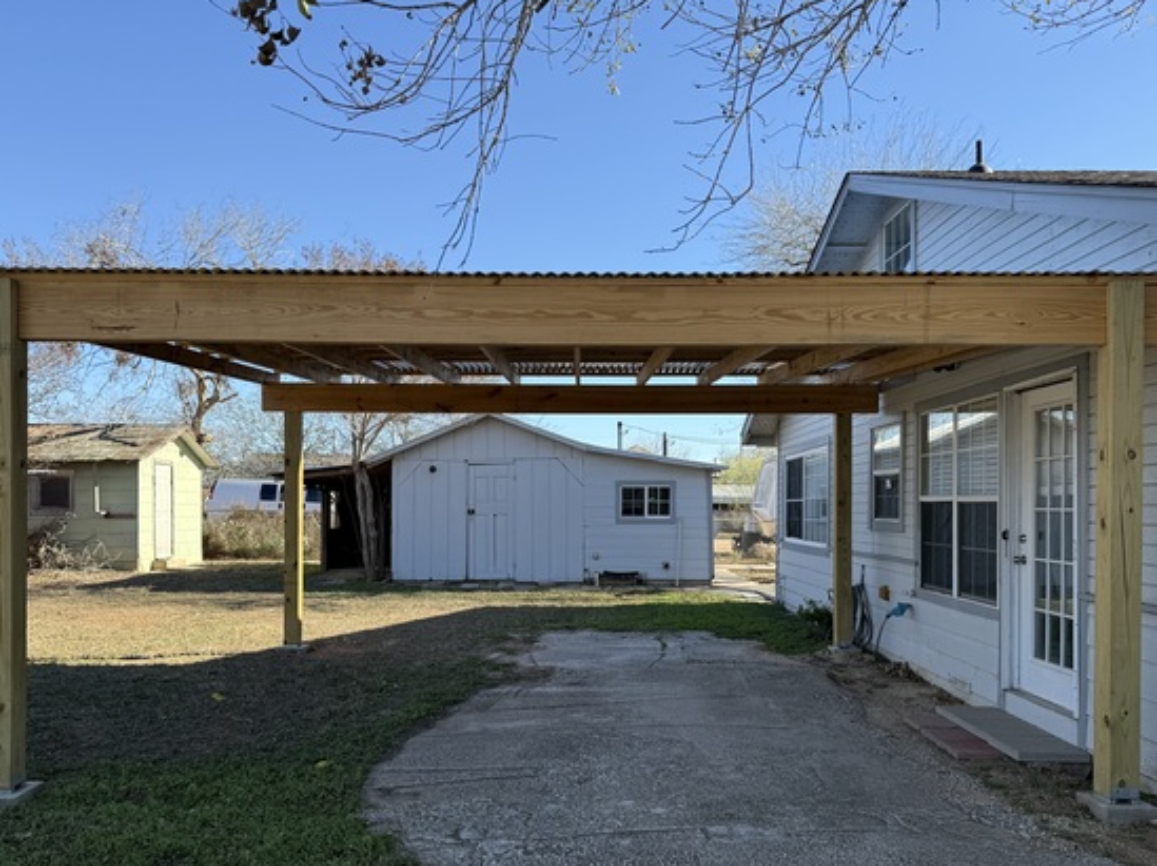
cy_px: 504
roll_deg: -0.7
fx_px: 935
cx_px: 561
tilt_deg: +0.3
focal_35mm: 28
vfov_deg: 49.5
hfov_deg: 63.5
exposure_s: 1/2000
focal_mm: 6.76
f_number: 1.78
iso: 80
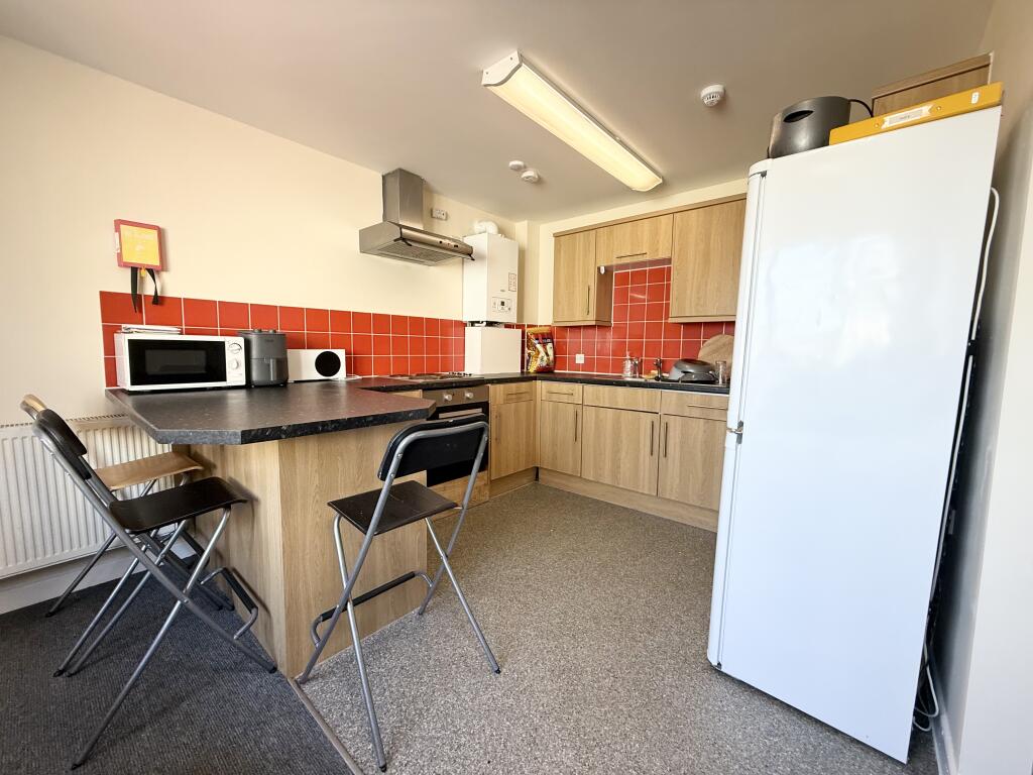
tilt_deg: -5.3
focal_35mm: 14
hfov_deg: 102.1
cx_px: 516
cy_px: 388
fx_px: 418
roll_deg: -0.9
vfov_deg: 85.7
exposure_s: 1/100
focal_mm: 2.22
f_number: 2.2
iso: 200
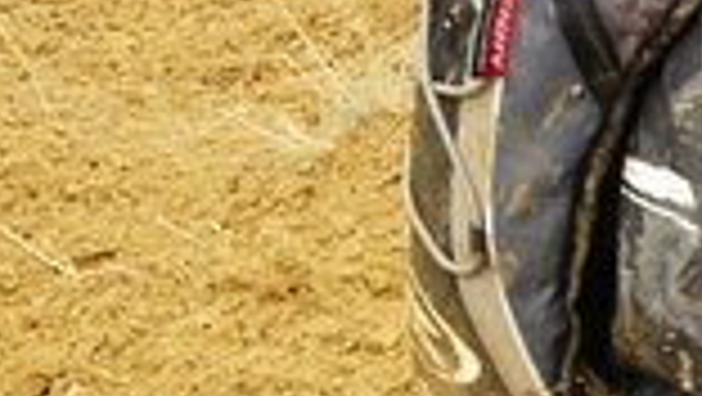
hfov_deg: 5.6
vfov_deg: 3.3
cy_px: 202
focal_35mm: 374
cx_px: 1395
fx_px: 6966
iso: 100
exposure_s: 1/50
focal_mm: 11.1
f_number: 8
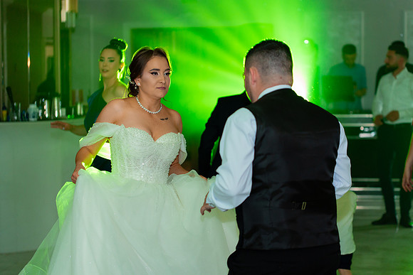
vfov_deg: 15.2
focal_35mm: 90
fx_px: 1033
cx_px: 206
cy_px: 138
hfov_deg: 22.6
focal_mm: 90
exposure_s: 1/200
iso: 1600
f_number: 3
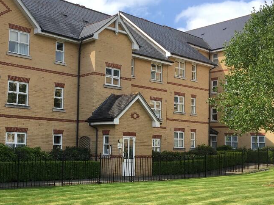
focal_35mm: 46
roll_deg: +0.0
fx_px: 364
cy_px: 125
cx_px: 79
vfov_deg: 31.4
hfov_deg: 40.4
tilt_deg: +2.5
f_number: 2.2
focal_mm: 4.15
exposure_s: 1/927
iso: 25
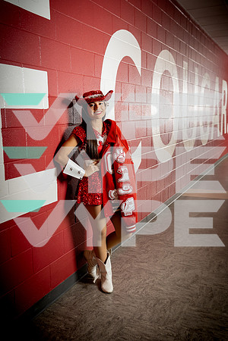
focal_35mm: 39
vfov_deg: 49.6
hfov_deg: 34.2
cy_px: 170
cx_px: 114
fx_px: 370
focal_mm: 39
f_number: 5
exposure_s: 1/250
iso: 400
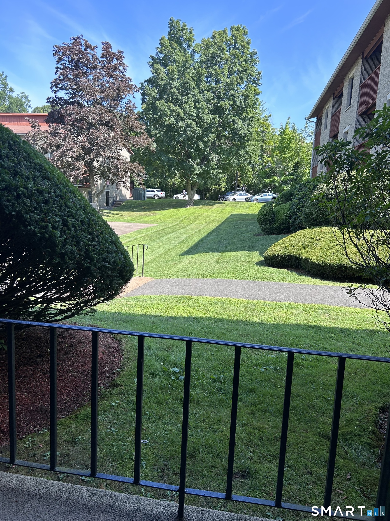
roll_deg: -2.8
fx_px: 391
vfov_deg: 67.3
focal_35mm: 26
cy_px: 260
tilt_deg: -8.8
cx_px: 195
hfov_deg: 53.1
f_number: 1.5
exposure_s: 1/887
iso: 50
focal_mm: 5.7
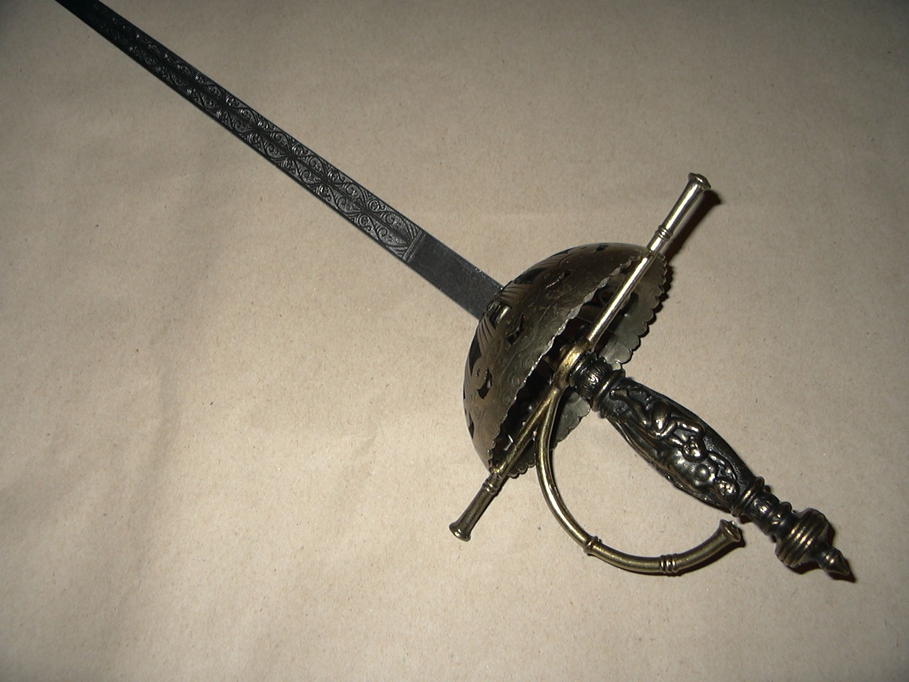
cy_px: 341
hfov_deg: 52.6
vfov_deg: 40.7
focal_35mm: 35
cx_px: 454
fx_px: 919
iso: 100
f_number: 2.8
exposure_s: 1/64.1
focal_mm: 5.4
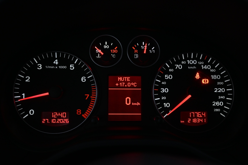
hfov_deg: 48.7
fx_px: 274
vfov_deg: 33.6
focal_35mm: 40
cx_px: 124
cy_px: 82
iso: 1600
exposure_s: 1/40
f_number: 4.5
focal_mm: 26.5
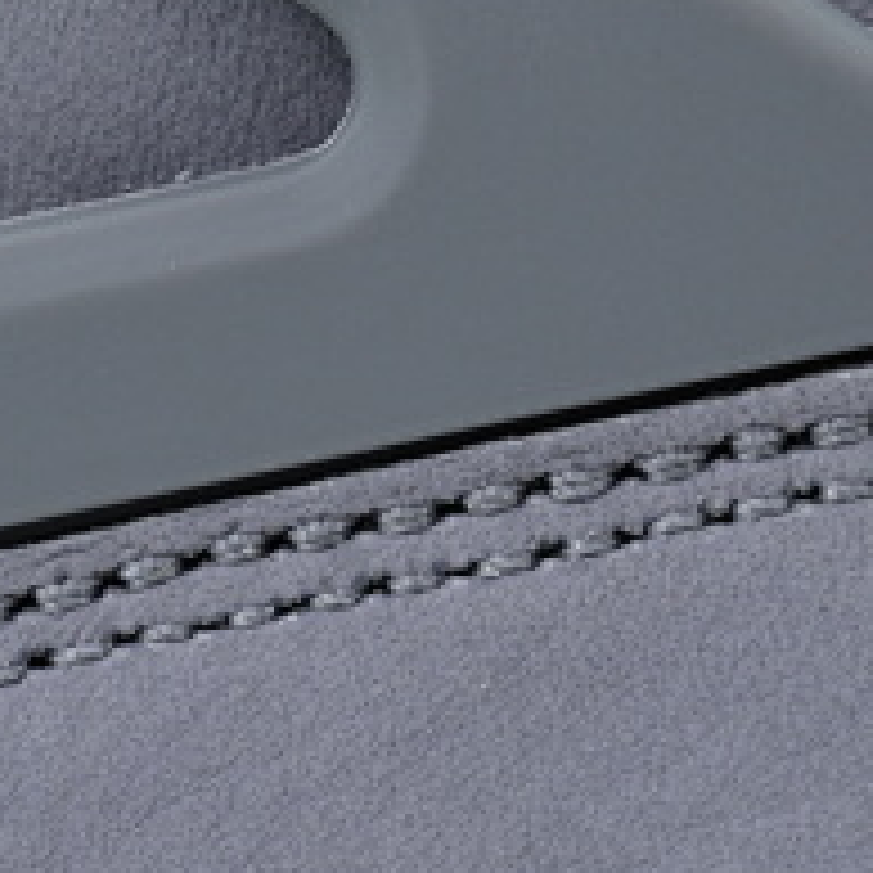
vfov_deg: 6.2
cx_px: 158
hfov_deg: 6.2
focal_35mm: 281
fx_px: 8018
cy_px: 677
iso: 400
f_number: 10
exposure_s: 1/100
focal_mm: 80
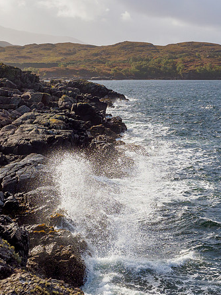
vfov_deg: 22.5
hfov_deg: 16.9
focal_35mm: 87
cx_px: 136
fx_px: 741
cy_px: 149
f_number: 7.1
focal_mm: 32
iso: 640
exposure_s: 1/1600
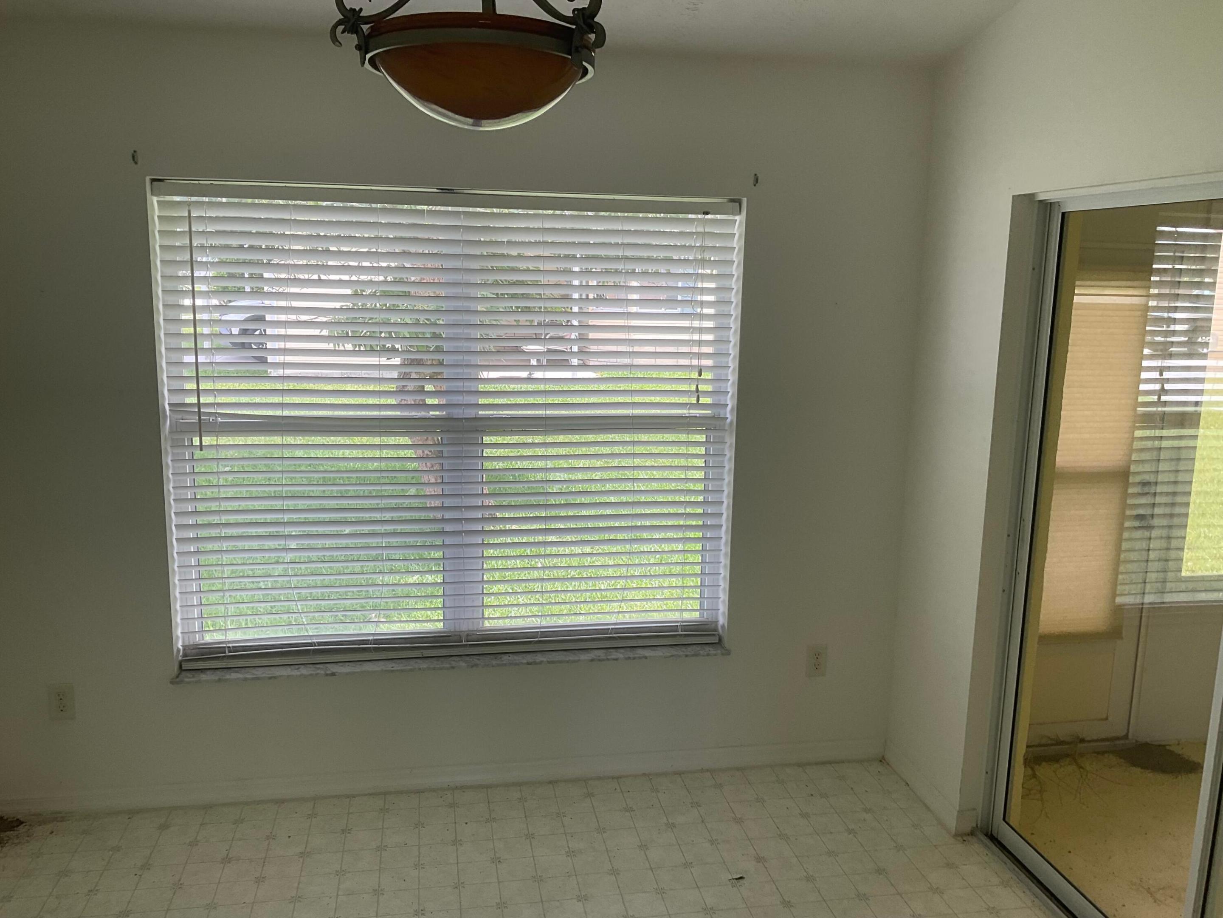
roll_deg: -1.6
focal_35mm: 29
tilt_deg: -10.0
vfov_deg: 48.2
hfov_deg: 61.7
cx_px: 612
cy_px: 459
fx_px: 1025
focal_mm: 3
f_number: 1.8
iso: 16
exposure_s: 1/134
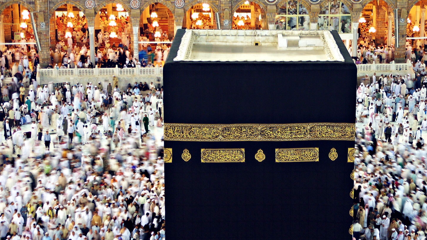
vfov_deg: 10.8
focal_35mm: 112
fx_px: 1268
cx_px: 240
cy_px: 176
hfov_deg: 19.1
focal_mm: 18.86
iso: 50
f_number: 3.4
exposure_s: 1/2.5
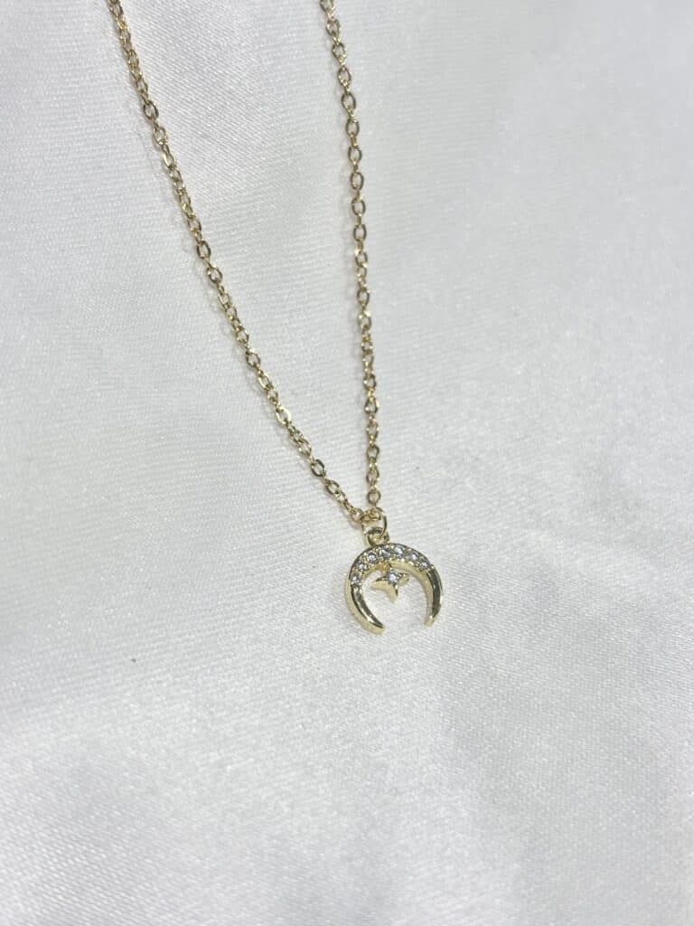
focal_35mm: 52
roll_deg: -3.0
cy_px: 463
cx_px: 347
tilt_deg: -39.2
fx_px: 1390
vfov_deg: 36.8
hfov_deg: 28.0
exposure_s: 1/418
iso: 32
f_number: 1.6
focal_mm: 5.96
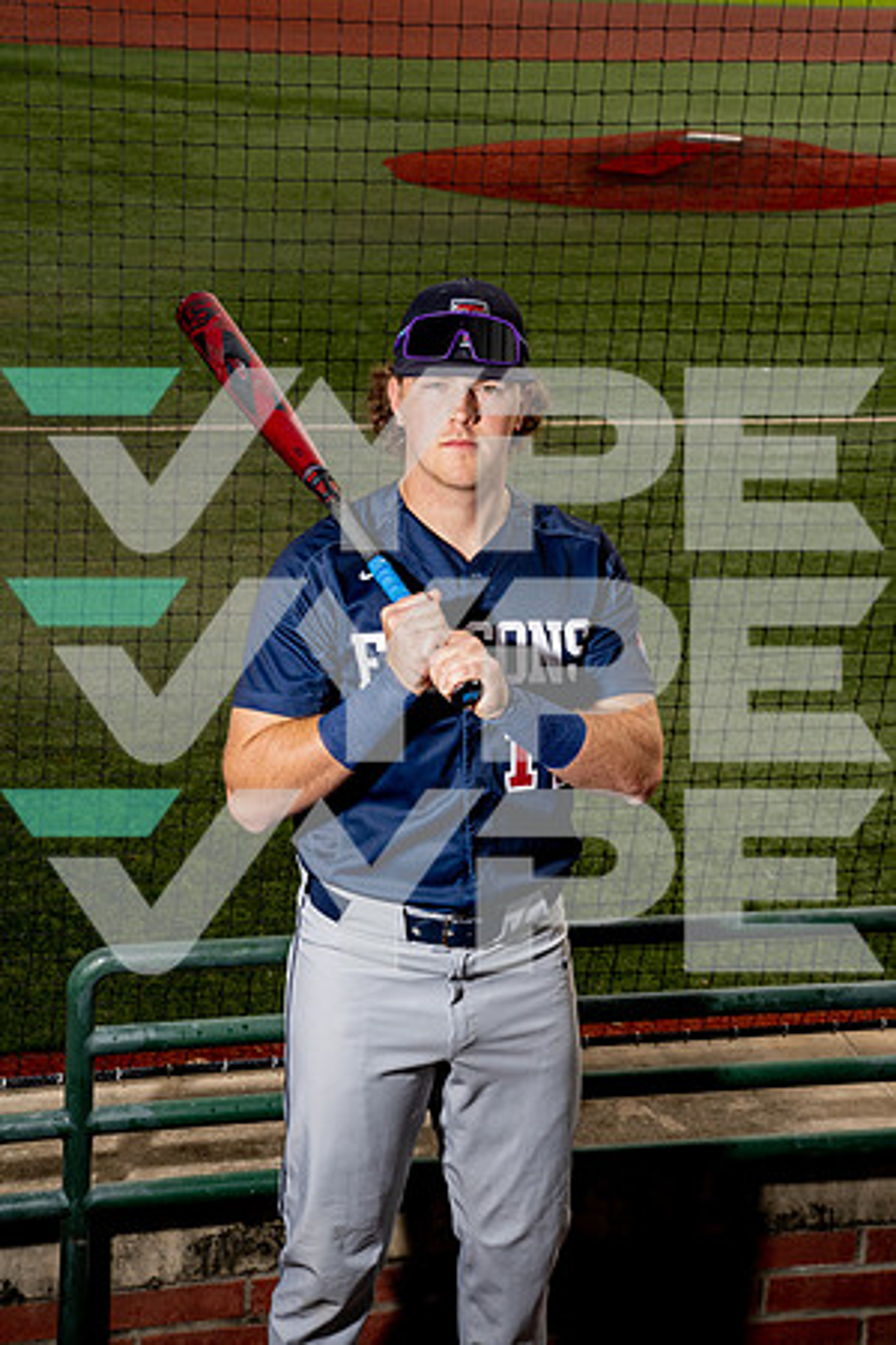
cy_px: 672
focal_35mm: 70
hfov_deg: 19.5
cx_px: 448
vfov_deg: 28.8
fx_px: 2613
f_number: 13
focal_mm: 70
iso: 400
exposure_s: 1/250
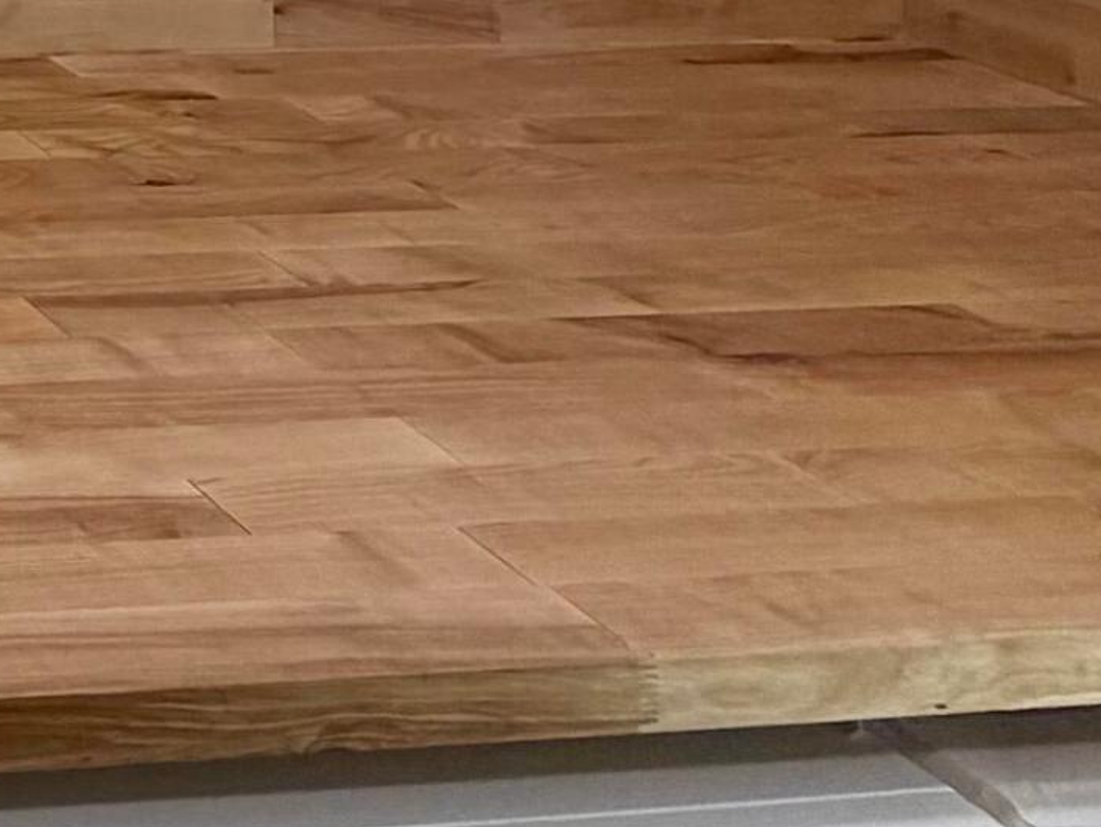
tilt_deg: +2.4
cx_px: -994
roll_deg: -1.2
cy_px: -748
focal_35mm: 57
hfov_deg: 20.4
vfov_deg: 18.6
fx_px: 1814
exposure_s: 1/121
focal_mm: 2.22
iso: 125
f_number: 2.2
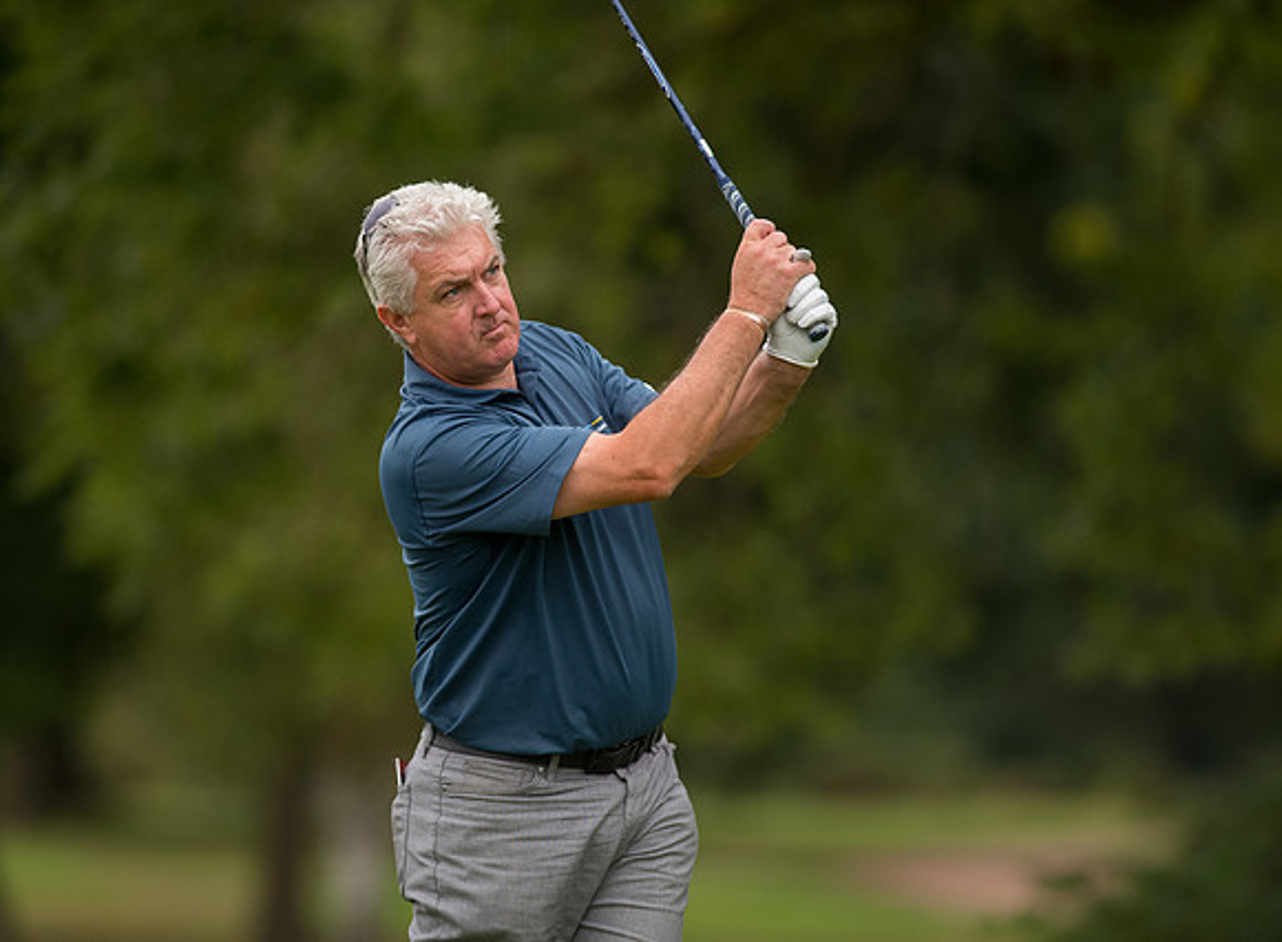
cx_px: 539
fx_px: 12862
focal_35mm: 350
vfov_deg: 4.2
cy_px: 454
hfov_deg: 5.7
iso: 800
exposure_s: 1/2500
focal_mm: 300
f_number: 4
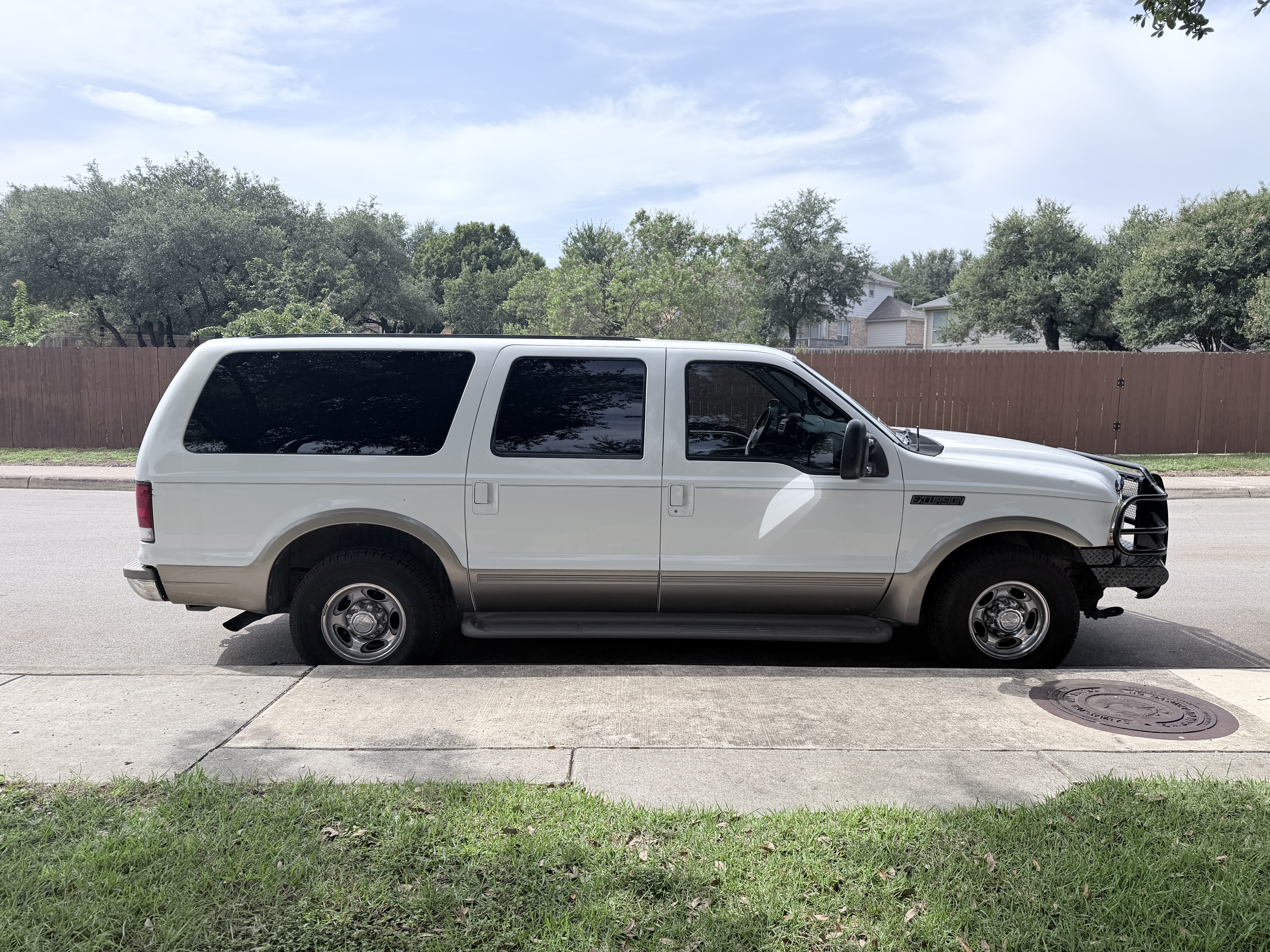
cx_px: 635
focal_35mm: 24
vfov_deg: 56.8
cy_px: 476
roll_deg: -0.5
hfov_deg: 71.6
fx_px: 881
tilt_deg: -5.5
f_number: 1.78
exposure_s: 1/3759
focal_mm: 6.76
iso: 80
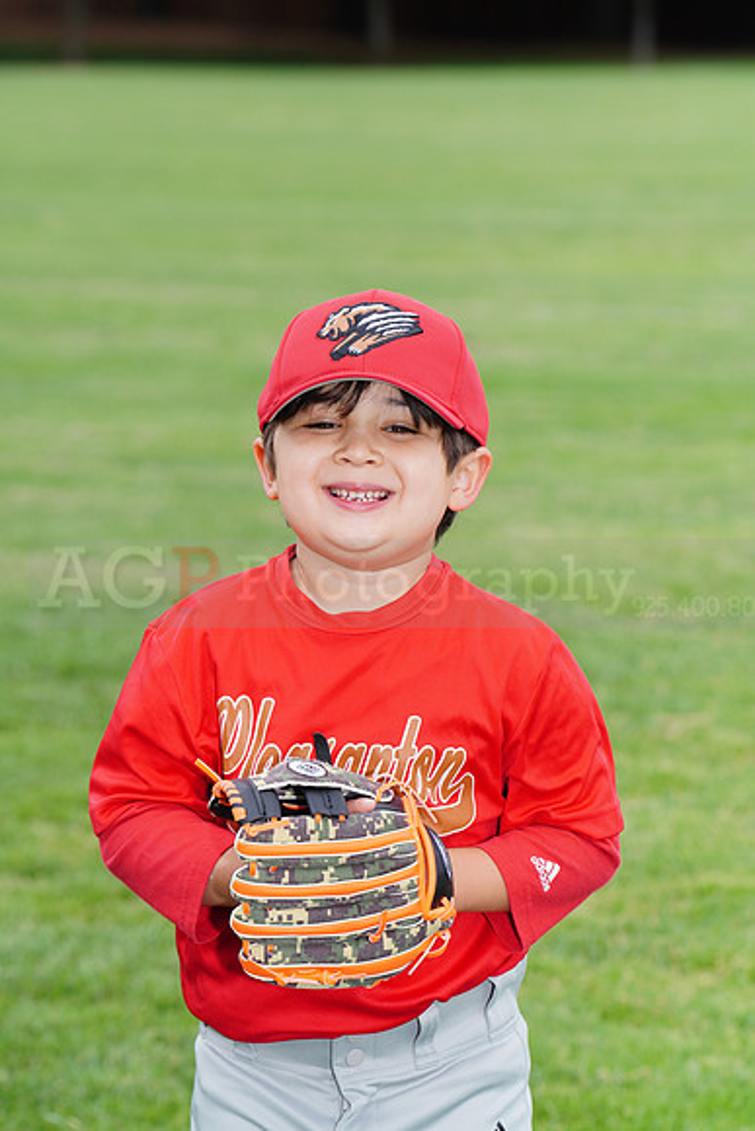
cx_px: 378
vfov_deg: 11.1
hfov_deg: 7.4
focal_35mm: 186
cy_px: 566
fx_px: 5847
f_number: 9
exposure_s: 1/250
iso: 200
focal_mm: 186
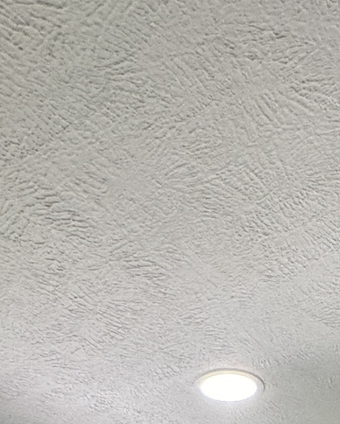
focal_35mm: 65
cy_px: 856
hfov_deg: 23.0
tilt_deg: -5.8
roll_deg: +1.1
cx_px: 294
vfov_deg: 18.5
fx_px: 817
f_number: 2.2
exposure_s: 1/99
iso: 100
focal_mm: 2.22
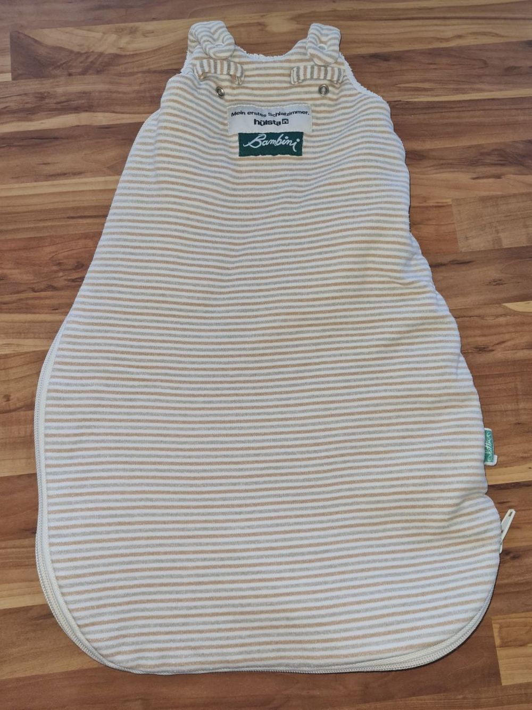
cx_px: 266
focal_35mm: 26
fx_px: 533
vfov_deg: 67.3
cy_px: 355
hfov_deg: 53.0
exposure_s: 1/100
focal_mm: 5.4
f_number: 1.8
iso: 200
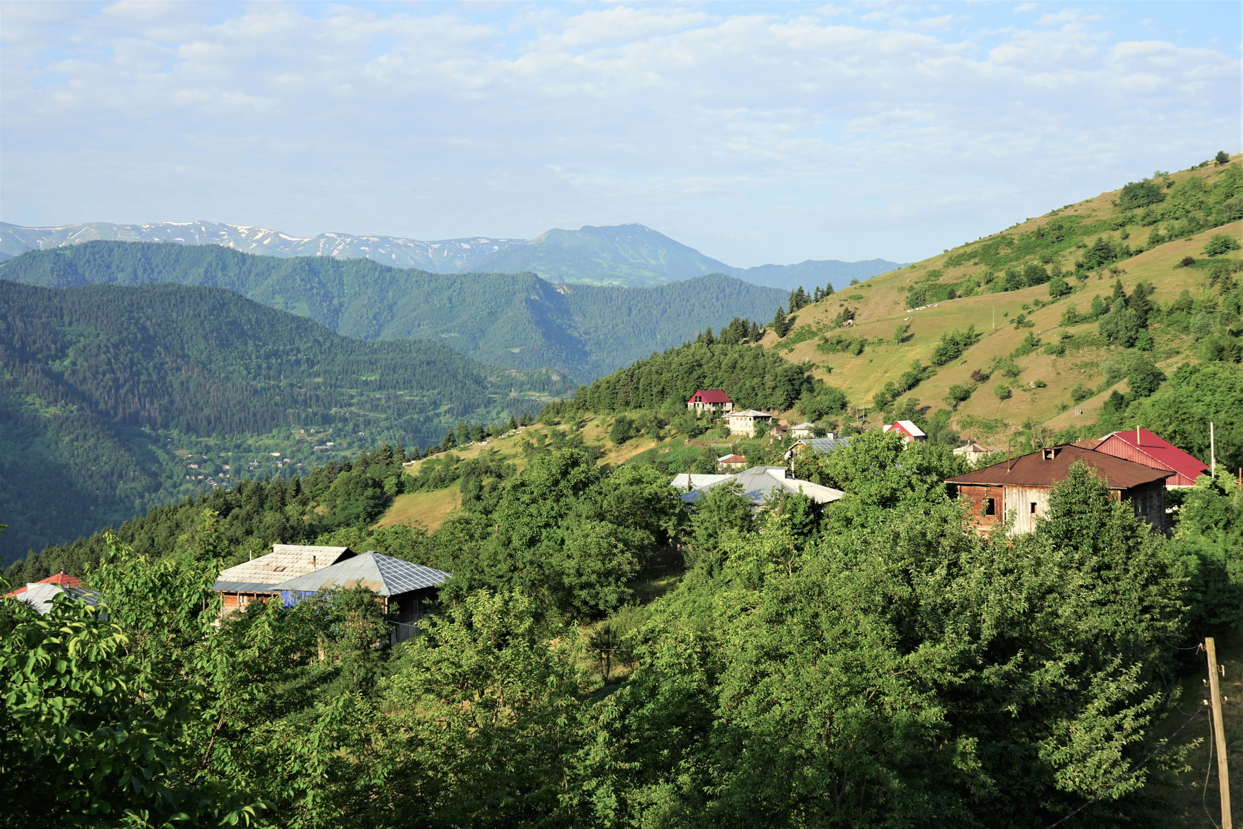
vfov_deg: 35.1
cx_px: 622
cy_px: 414
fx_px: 1312
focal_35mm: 38
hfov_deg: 50.7
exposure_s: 1/100
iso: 100
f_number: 10
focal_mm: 38
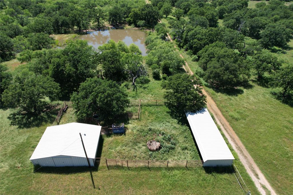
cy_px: 98
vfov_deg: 57.2
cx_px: 146
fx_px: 179
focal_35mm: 22
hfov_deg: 78.6
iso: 100
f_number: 2.8
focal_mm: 8.38
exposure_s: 1/1250
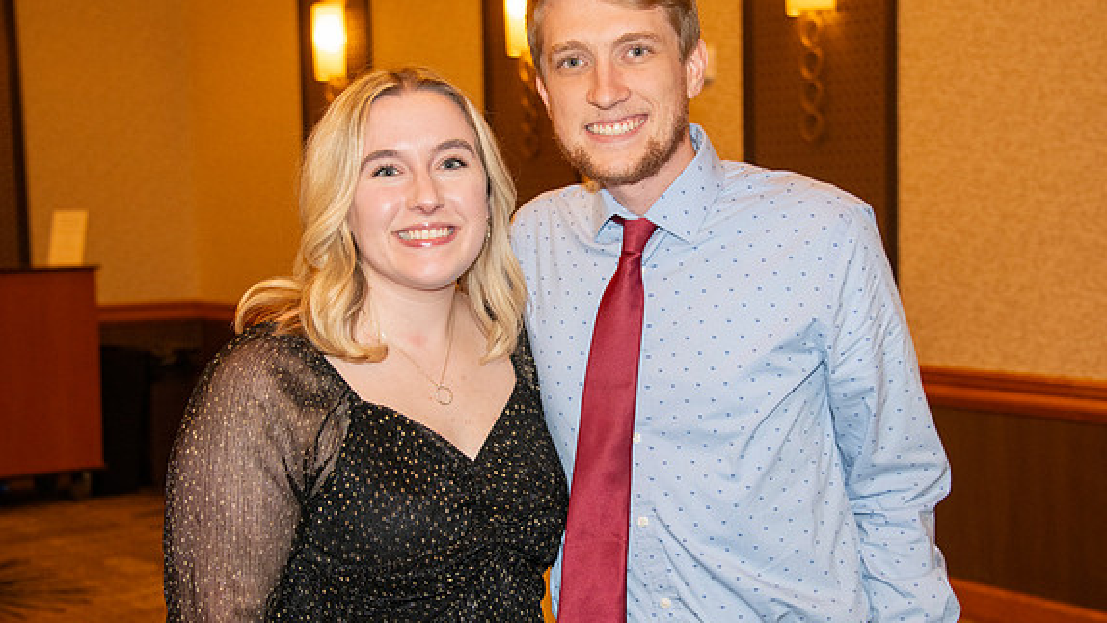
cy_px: 299
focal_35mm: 68
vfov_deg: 17.7
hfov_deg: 31.0
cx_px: 615
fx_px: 1996
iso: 2000
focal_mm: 58
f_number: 5.6
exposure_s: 1/60
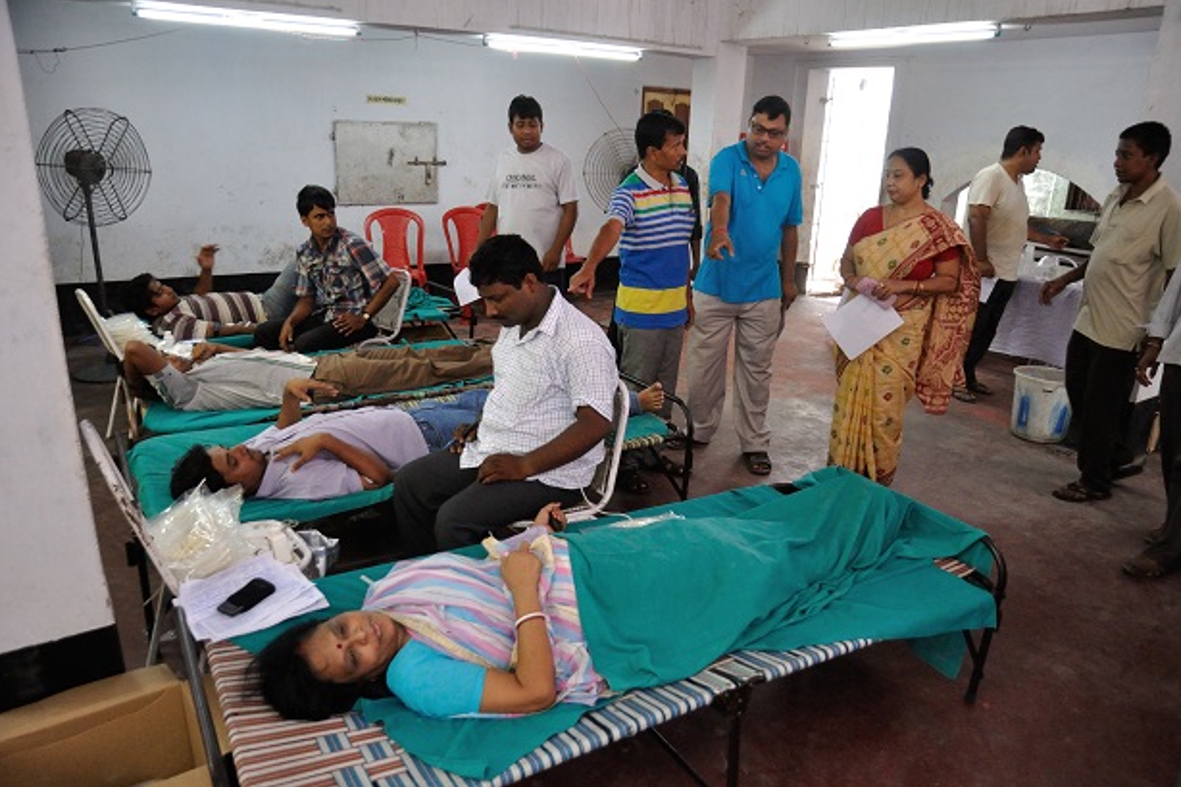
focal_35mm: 25
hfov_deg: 71.5
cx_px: 614
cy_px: 408
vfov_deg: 51.2
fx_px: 820
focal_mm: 16
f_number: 3.5
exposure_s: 1/100
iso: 1600
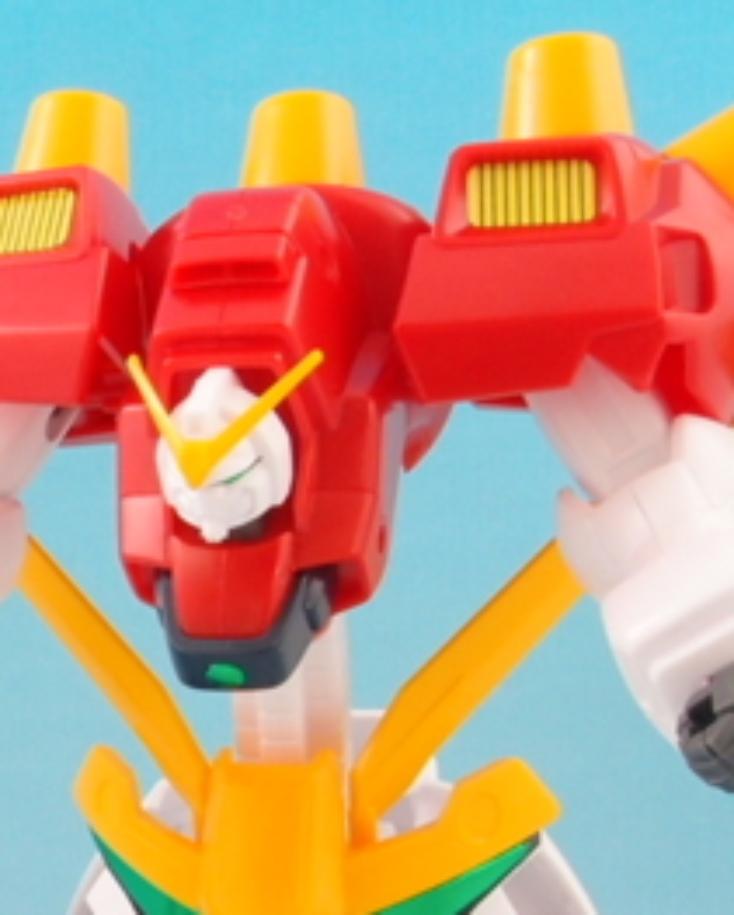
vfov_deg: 20.8
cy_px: 918
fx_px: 2413
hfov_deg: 15.7
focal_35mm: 89
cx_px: -428
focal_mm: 6.48
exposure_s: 1
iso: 100
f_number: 8
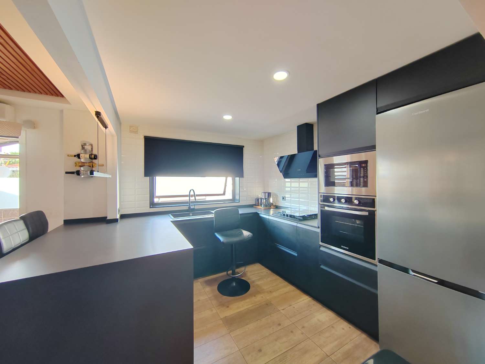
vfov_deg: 89.9
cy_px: 182
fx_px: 182
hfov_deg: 106.2
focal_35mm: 13
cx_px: 242
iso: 640
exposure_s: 1/33
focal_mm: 2.16
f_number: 2.2
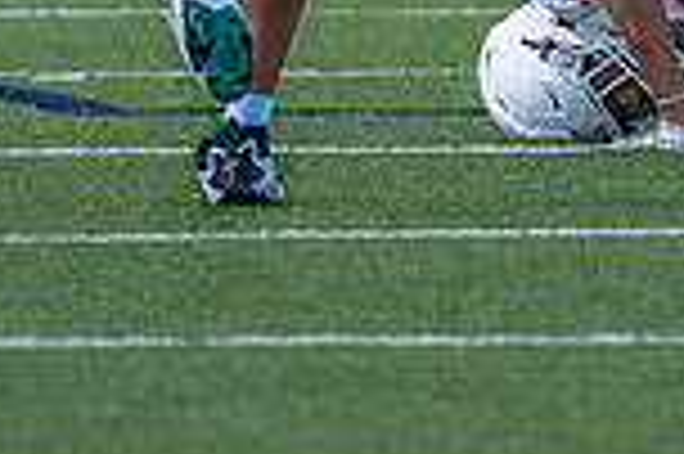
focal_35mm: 1573
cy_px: -336
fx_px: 29854
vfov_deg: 0.9
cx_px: 1055
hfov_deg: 1.3
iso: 1250
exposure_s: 1/1000
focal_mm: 200
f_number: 2.8
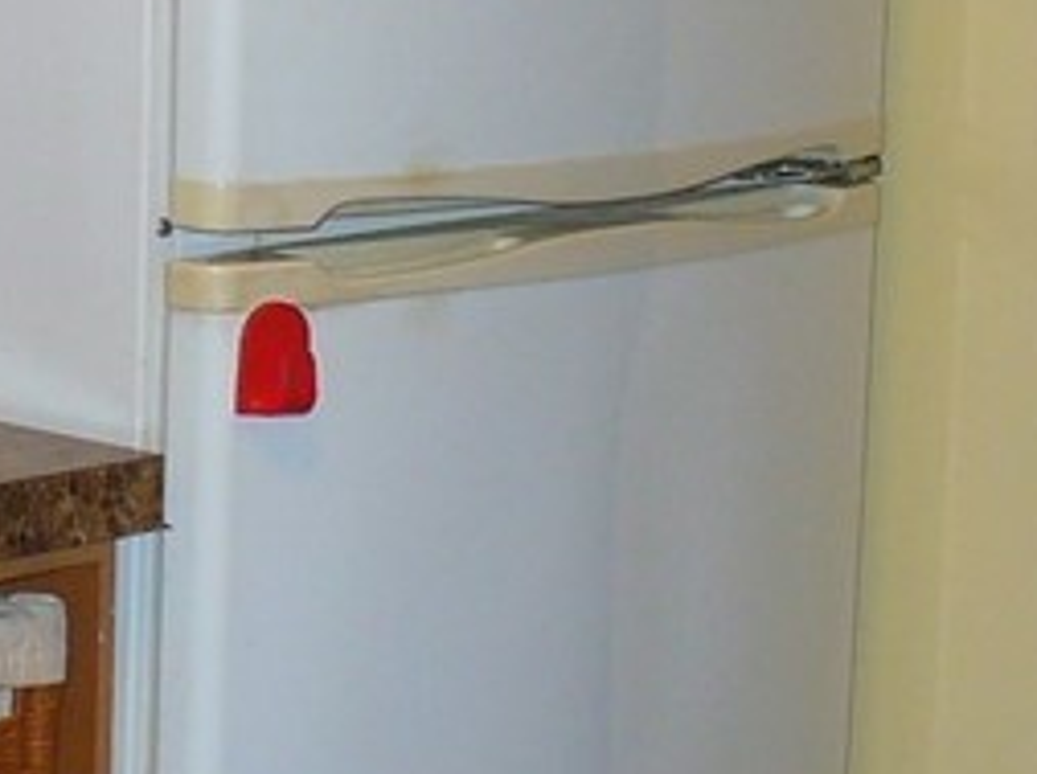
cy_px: 352
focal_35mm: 150
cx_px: -377
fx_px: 4487
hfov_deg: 12.7
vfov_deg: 9.9
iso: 100
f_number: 2.8
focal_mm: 6.1
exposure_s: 1/60
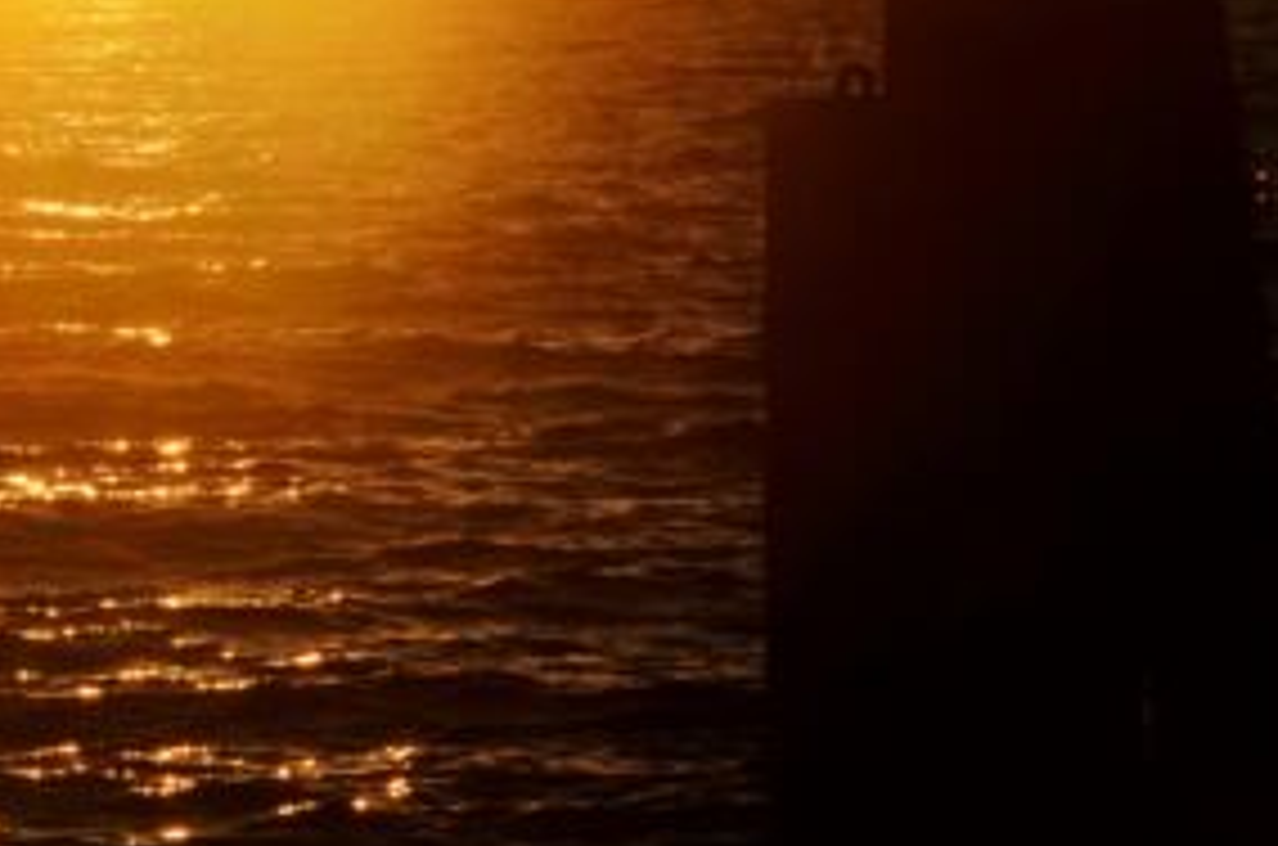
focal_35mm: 189
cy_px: 56
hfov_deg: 10.8
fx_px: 6694
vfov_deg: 7.2
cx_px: -117
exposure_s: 1/1000
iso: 200
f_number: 16
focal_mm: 56
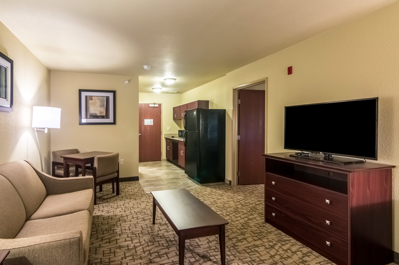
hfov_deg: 95.0
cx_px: 200
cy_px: 132
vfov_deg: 72.0
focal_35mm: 16
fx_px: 183
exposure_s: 1/50
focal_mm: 11
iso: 800
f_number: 8
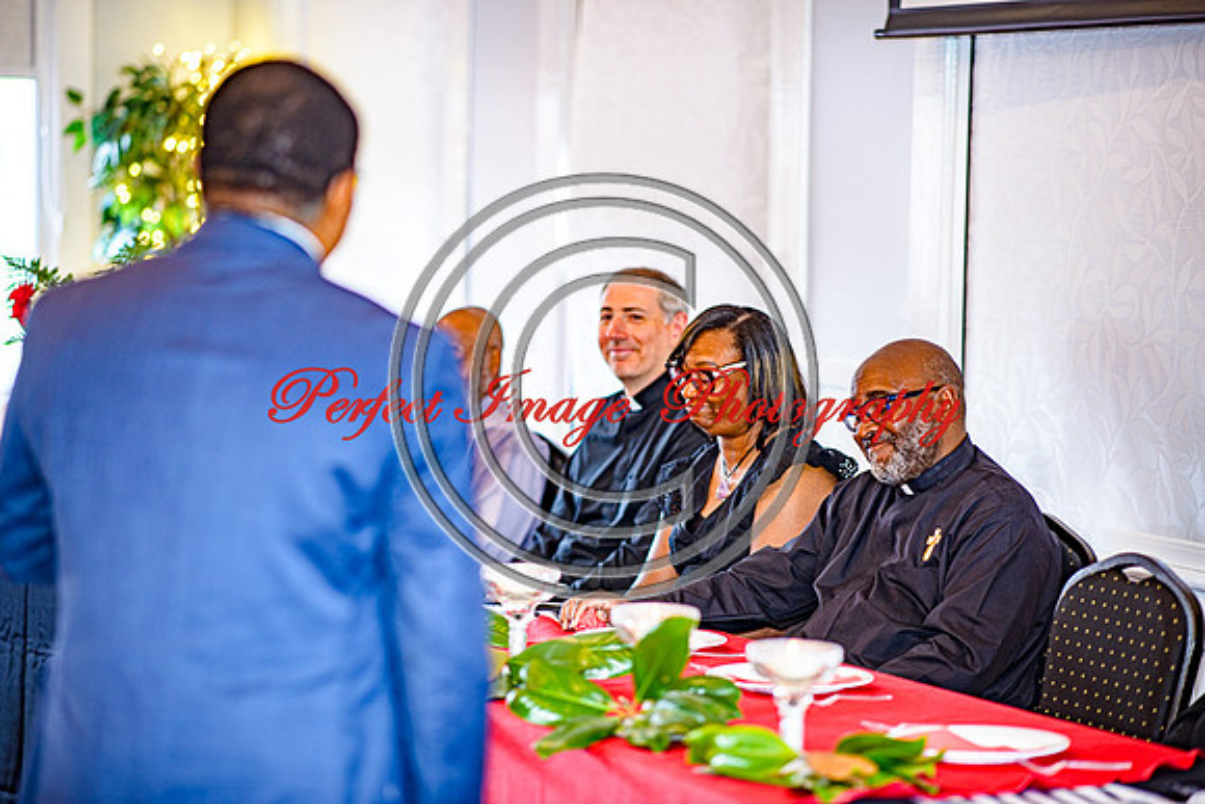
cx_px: 602
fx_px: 3515
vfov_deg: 13.0
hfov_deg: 19.5
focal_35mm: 105
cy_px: 402
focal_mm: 105
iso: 160
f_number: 1.8
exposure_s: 1/125
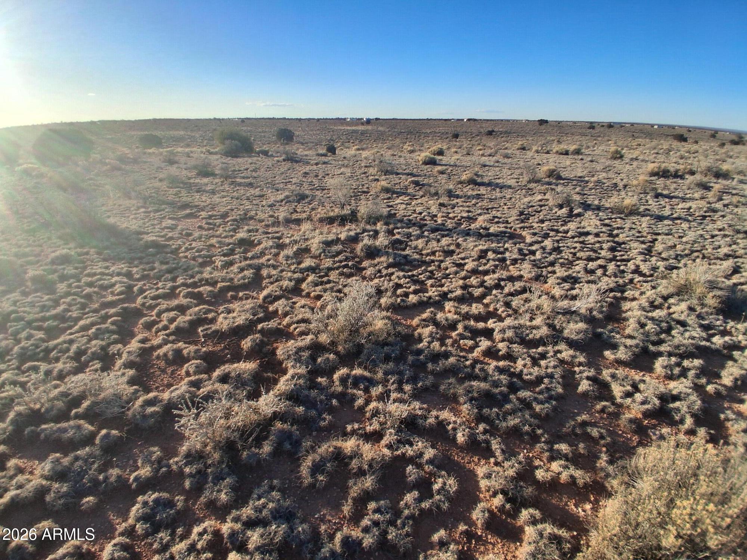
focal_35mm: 17
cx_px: 374
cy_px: 280
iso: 50
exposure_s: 1/1353
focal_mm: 1.4
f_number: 2.2
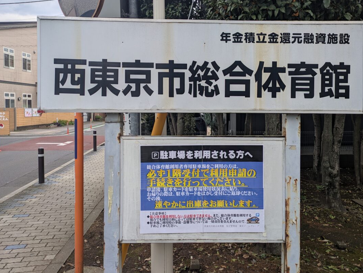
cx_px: 210
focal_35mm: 30
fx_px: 315
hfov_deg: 59.6
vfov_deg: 46.6
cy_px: 112
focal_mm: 5.43
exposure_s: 1/378
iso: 43
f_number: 1.89
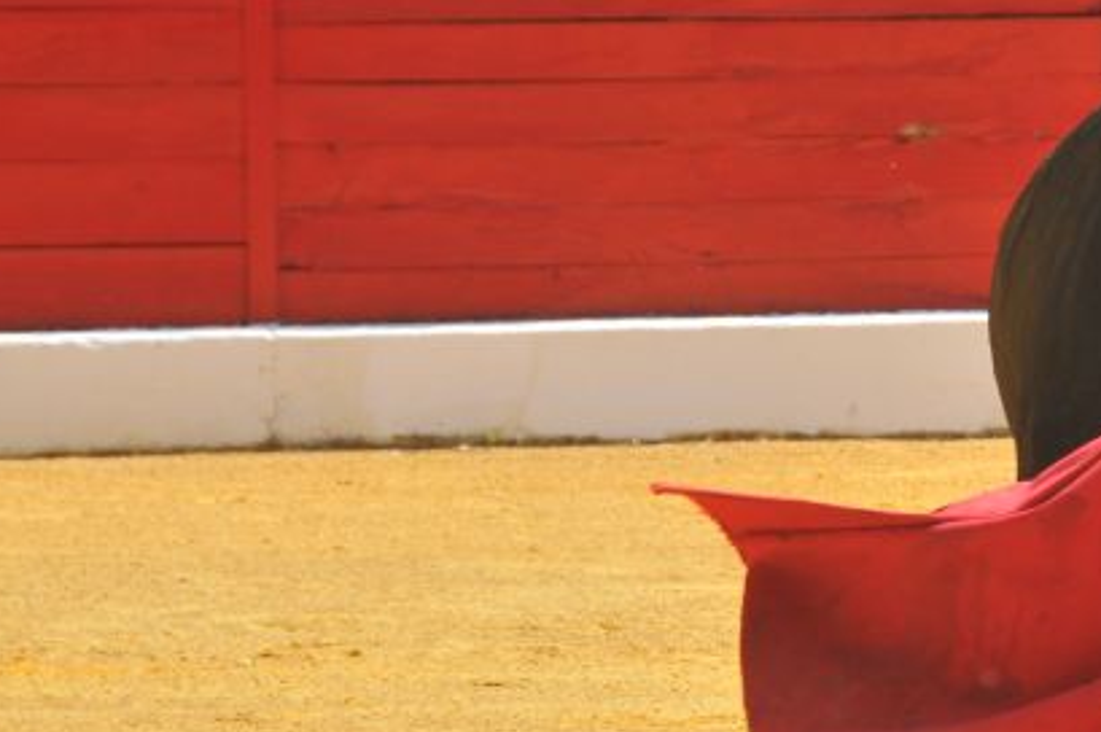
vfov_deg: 3.5
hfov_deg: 5.2
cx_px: 1292
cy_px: 342
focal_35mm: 394
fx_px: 12048
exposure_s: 1/350
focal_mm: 105
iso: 200
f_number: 6.7
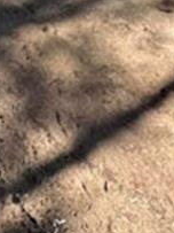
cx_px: -6
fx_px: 463
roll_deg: +0.2
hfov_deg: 20.5
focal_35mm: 69
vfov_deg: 17.0
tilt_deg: +3.9
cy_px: -272
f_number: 2.2
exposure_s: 1/500
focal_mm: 2.22
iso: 40
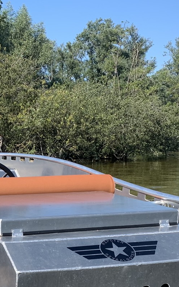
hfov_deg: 18.1
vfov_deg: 28.2
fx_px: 554
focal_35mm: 71
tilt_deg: -10.4
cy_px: 243
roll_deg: +1.9
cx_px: 21
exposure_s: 1/1299
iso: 25
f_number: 1.8
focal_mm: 4.25
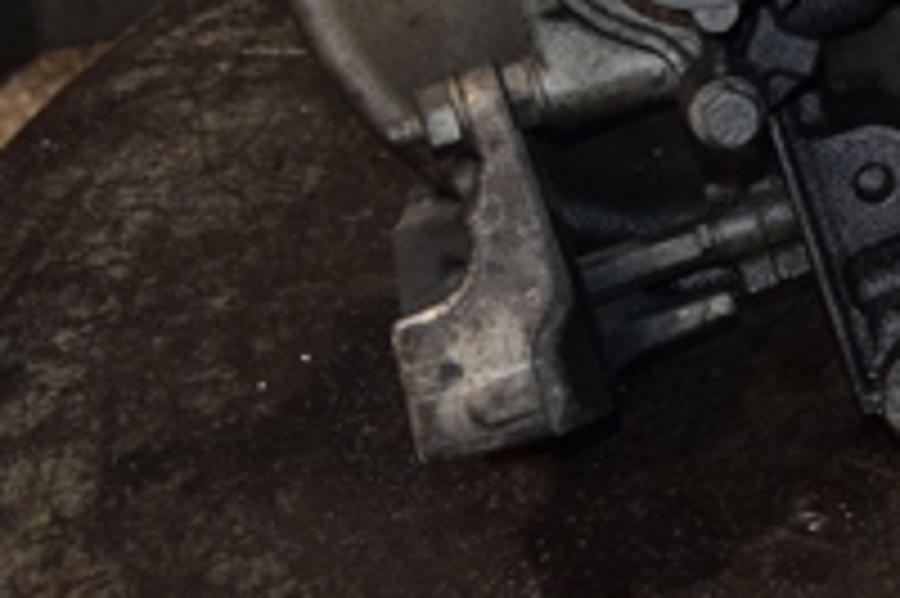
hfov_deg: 15.4
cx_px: 1269
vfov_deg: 10.5
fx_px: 3122
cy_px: -337
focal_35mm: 125
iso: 800
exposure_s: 1/60
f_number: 5
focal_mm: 26
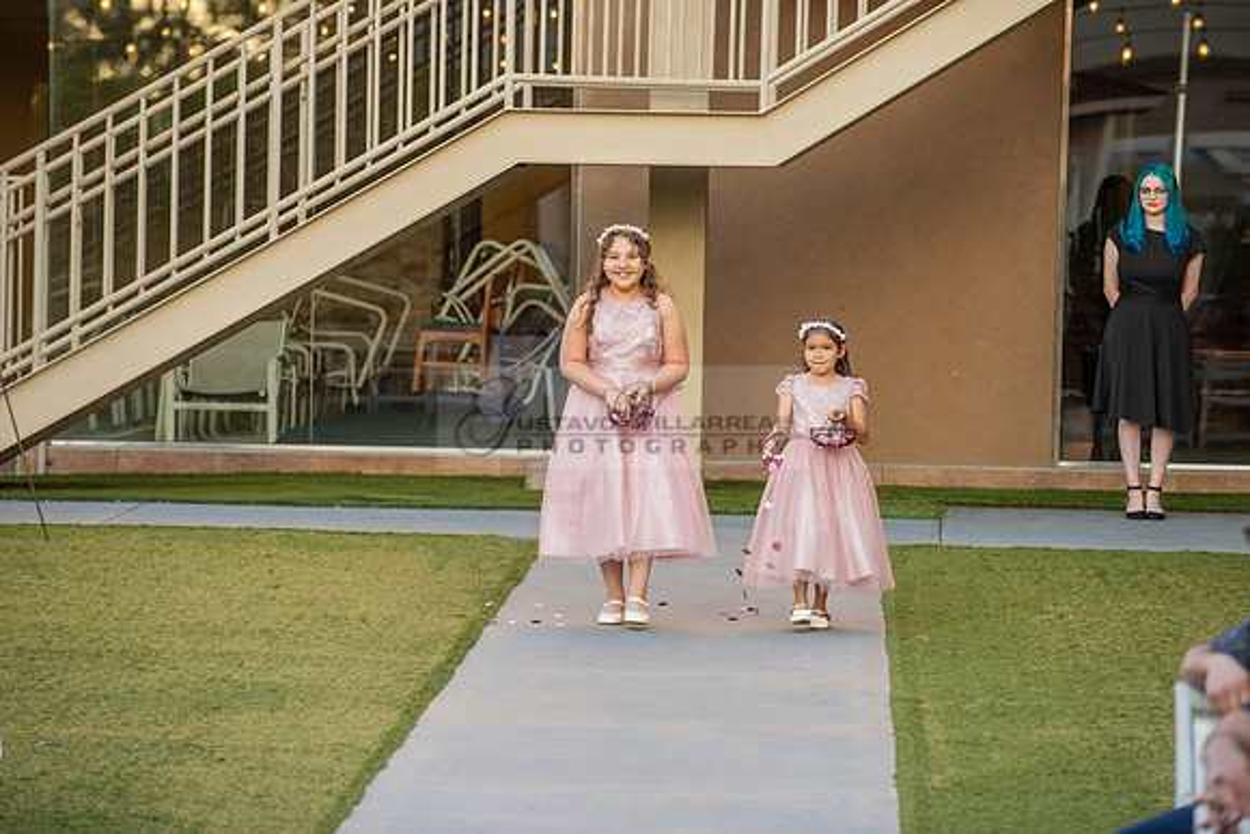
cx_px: 625
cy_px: 417
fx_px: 6078
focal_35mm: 175
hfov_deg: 11.7
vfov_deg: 7.9
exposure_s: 1/320
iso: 800
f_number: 4
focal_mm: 175
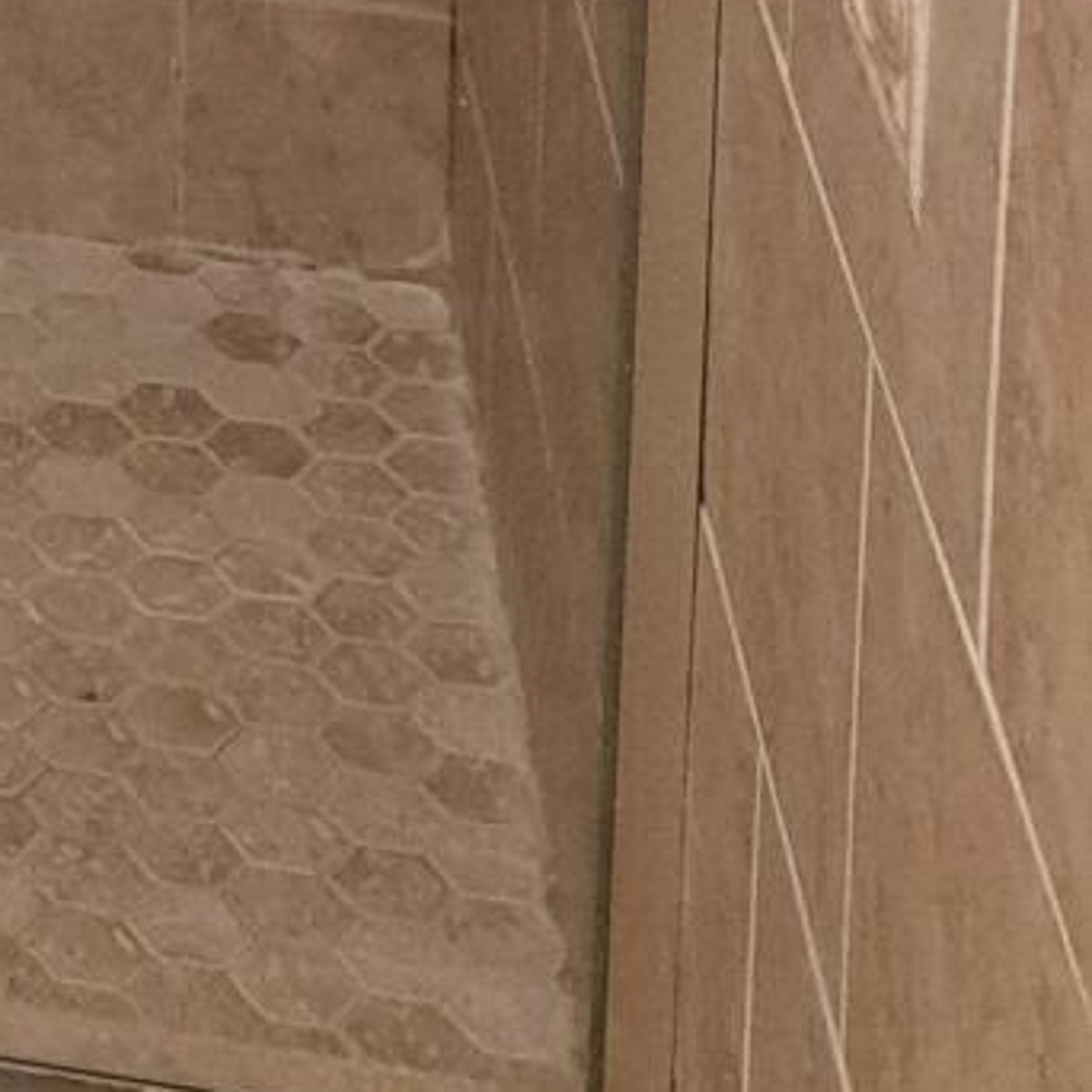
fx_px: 4426
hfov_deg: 12.0
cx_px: -1300
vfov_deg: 11.4
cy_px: -1603
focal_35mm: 124
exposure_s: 1/60
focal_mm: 5.23
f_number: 1.8
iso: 320
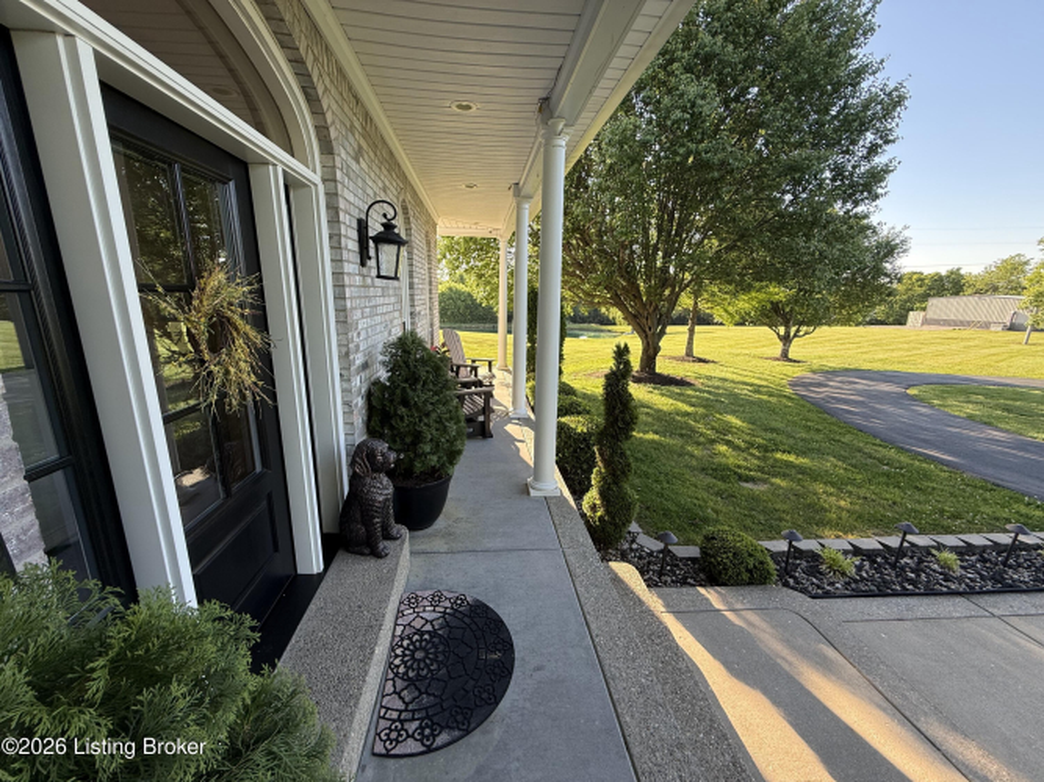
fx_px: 422
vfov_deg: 85.7
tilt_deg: -13.5
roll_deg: -1.4
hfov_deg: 102.1
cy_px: 391
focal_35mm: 14
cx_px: 522
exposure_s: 1/195
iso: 50
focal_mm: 2.22
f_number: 2.2
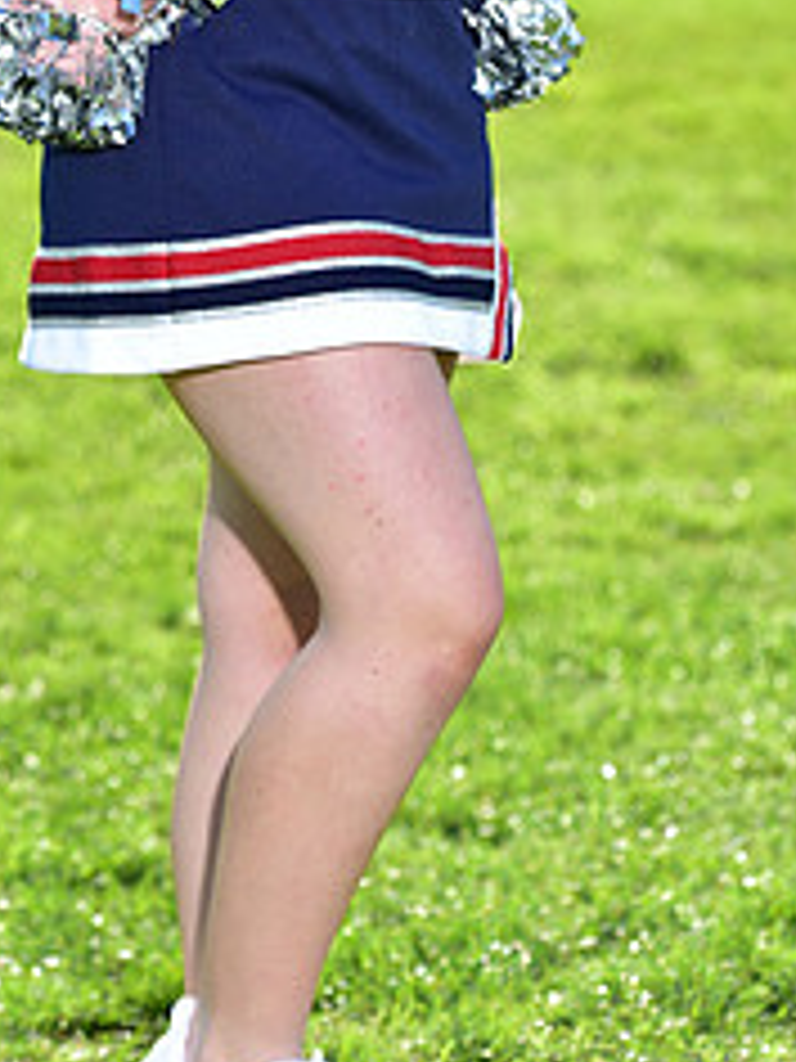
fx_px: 7389
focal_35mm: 241
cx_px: 299
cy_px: -207
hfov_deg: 6.2
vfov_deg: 8.1
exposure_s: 1/250
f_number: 5.6
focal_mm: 102
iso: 80
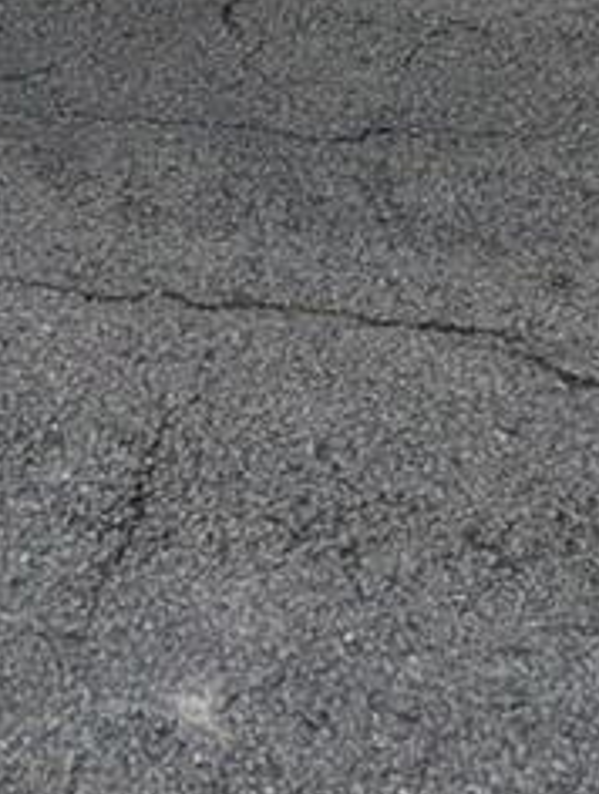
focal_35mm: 61
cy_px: -929
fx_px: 1402
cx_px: -76
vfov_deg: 17.3
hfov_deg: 22.6
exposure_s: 1/2786
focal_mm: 2.02
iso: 49
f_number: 1.7
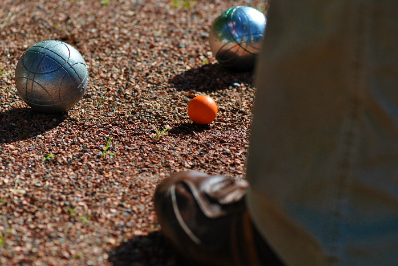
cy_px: 133
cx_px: 199
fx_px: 1743
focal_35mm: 158
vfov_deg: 8.7
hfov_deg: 13.0
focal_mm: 105
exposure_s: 1/1000
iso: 140
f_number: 4
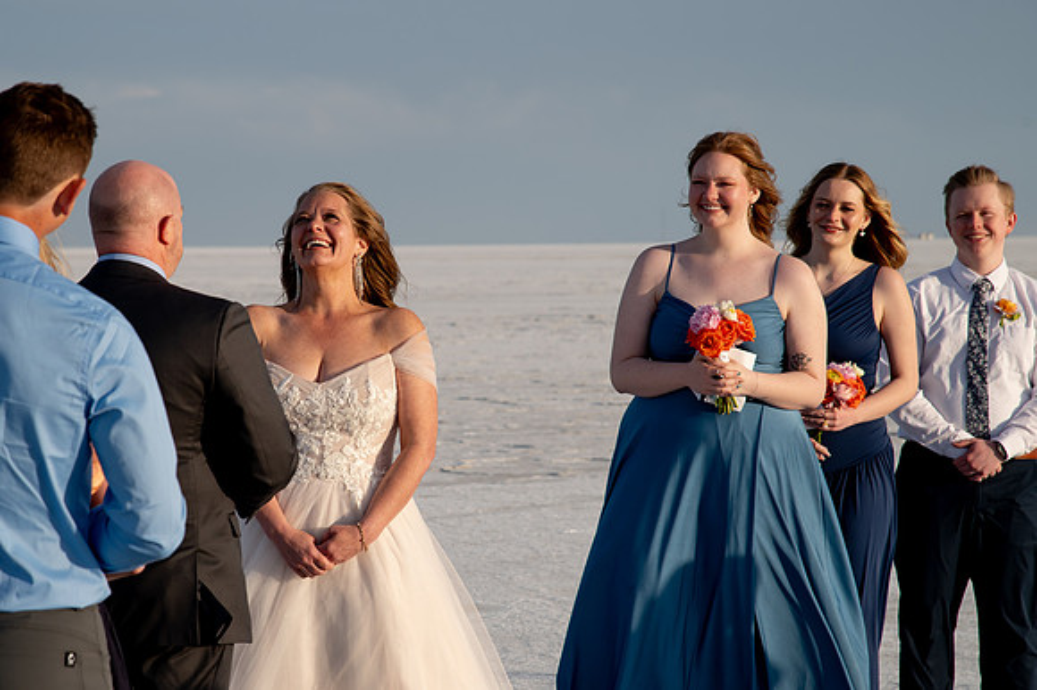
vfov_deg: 8.9
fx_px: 4419
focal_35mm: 154
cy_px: 357
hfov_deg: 13.4
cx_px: 395
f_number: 8
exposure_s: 1/320
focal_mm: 120
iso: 200
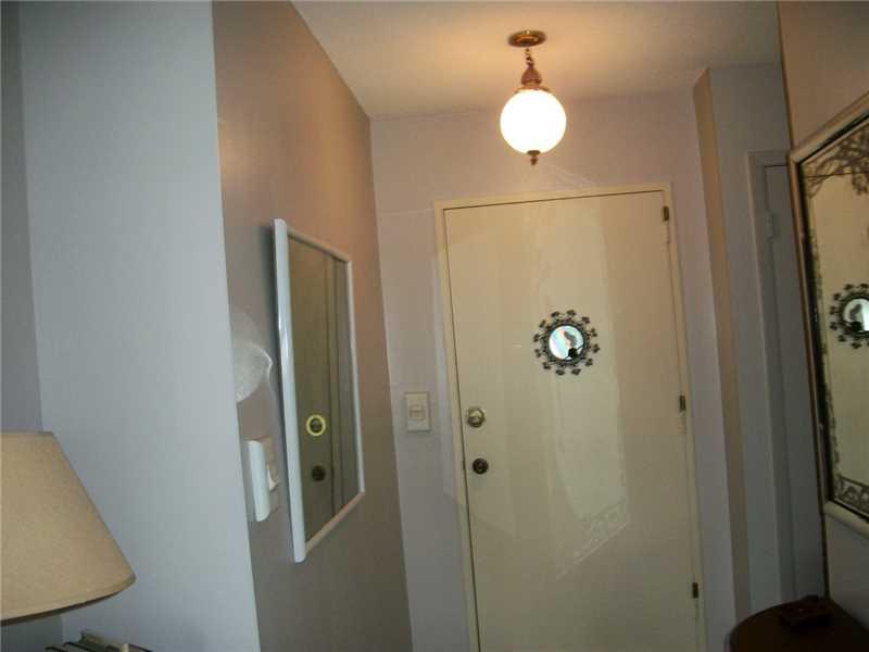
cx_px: 434
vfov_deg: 40.7
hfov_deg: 52.6
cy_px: 326
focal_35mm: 35
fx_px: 879
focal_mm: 6.3
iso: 160
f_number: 3.1
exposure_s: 1/30
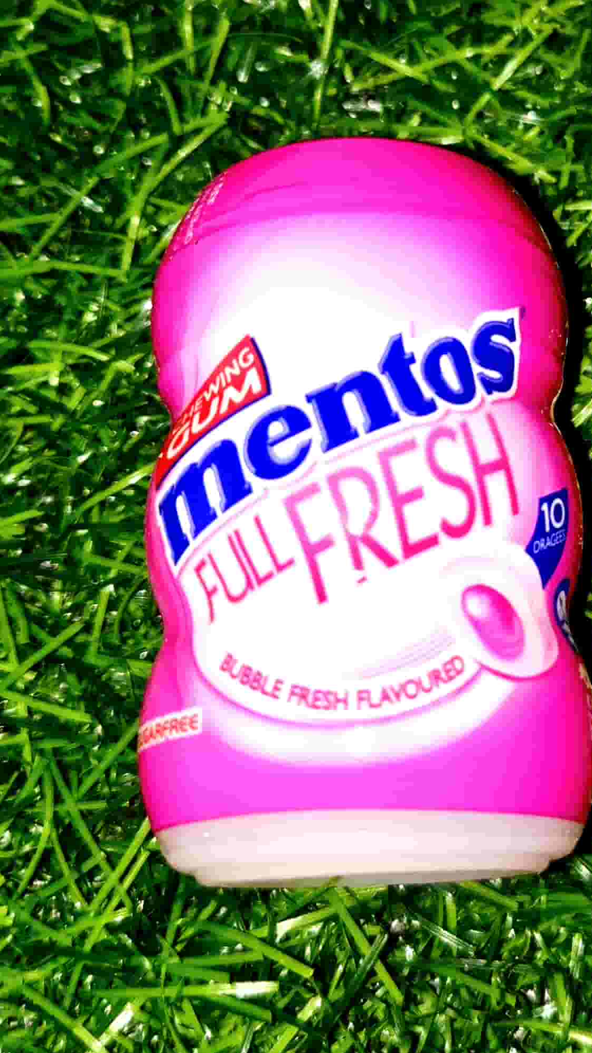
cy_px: 554
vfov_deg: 67.9
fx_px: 781
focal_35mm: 28
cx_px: 364
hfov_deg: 41.3
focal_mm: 5.4
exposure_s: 1/50.3
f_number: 1.8
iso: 64
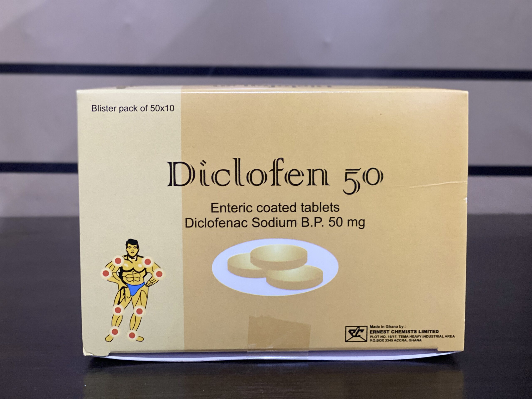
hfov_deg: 36.8
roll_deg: +0.7
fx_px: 799
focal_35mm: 52
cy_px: 200
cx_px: 266
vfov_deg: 28.0
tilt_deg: -6.6
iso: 320
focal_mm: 6
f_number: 2
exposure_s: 1/33
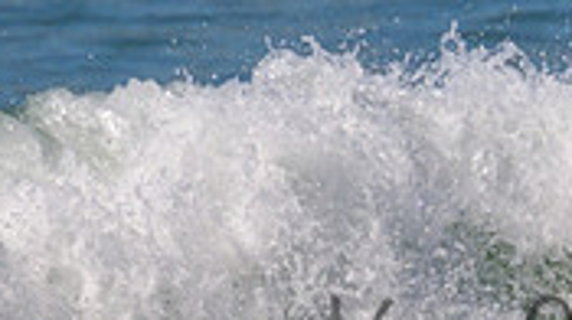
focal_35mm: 3587
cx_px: 733
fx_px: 54347
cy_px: 134
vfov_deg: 0.3
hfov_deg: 0.6
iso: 450
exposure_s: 1/2000
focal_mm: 800
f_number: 11
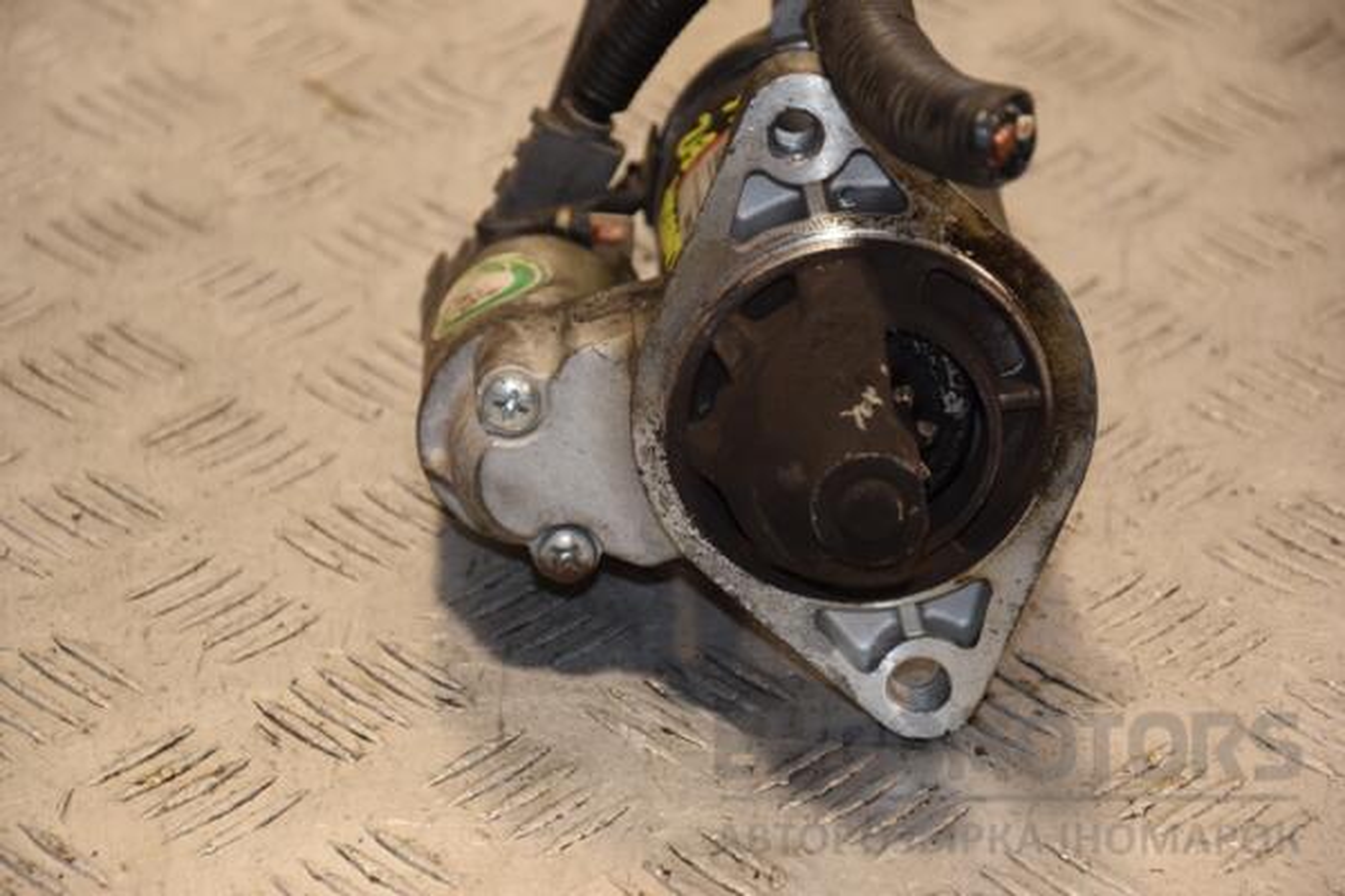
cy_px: 448
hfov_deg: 13.0
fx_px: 5884
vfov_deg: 8.7
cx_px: 672
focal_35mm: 158
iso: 800
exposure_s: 1/160
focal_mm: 105
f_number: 5.6
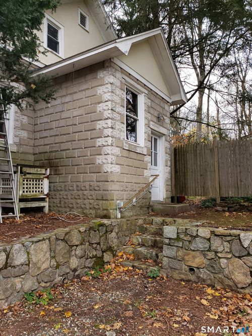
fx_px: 252
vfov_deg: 67.3
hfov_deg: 53.0
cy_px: 168
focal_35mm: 26
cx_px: 126
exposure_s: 1/120
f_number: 2.4
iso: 64
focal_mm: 4.3
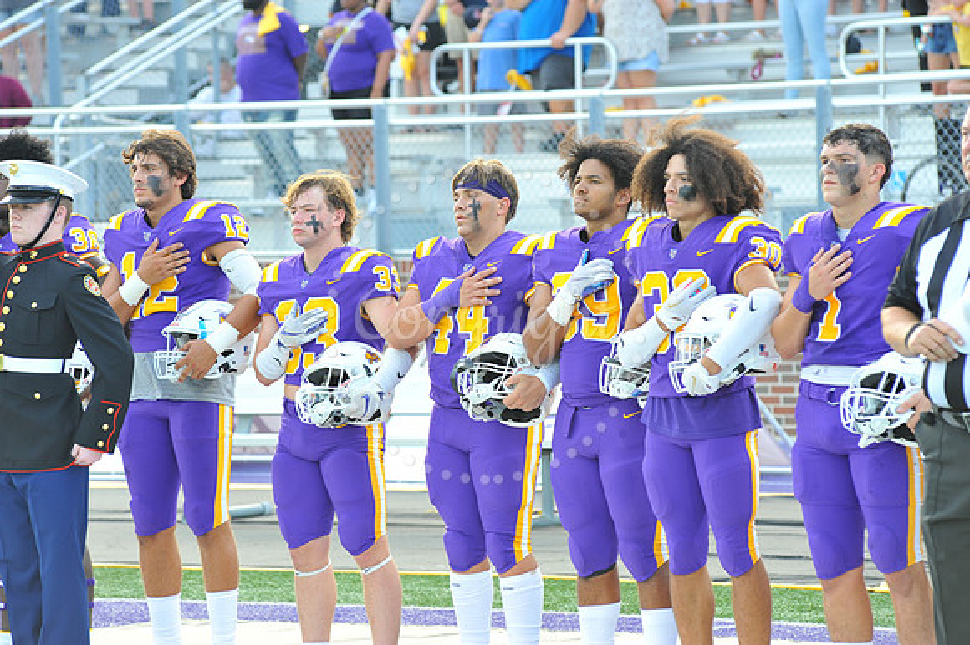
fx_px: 5386
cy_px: 322
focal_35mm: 200
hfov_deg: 10.3
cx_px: 485
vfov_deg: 6.9
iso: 640
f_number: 6.3
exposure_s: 1/100
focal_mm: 200
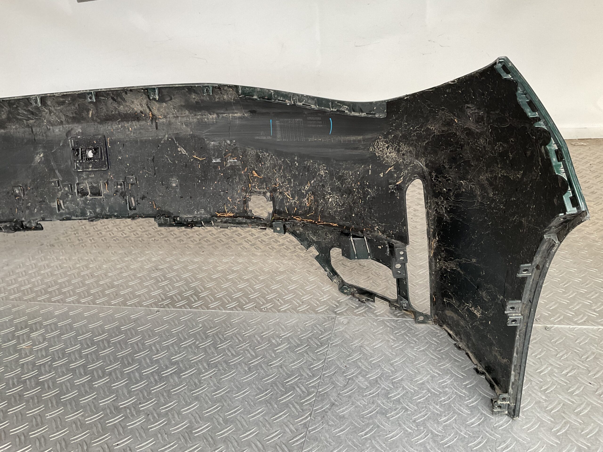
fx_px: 505
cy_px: 226
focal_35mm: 29
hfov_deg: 61.7
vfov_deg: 48.2
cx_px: 302
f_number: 1.8
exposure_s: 1/120
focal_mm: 3
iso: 64
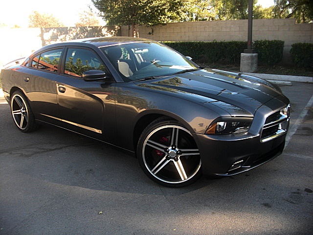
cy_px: 118
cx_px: 156
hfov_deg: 51.4
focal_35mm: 36
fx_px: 326
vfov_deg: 39.7
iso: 50
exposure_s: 1/100
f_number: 2.8
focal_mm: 6.3
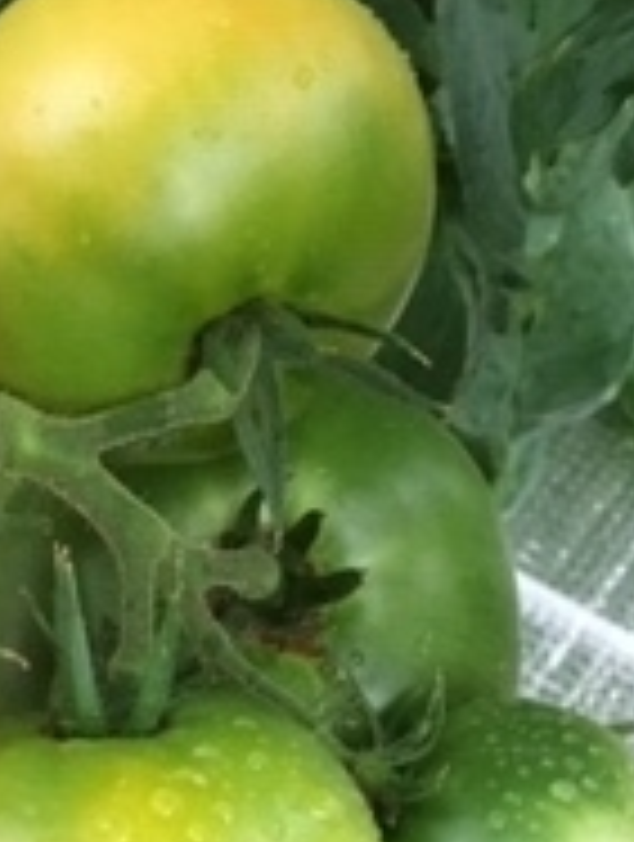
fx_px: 2409
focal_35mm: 99
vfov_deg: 19.7
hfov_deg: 15.0
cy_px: 630
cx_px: 198
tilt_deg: -61.3
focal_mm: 4.15
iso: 200
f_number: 2.2
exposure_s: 1/30
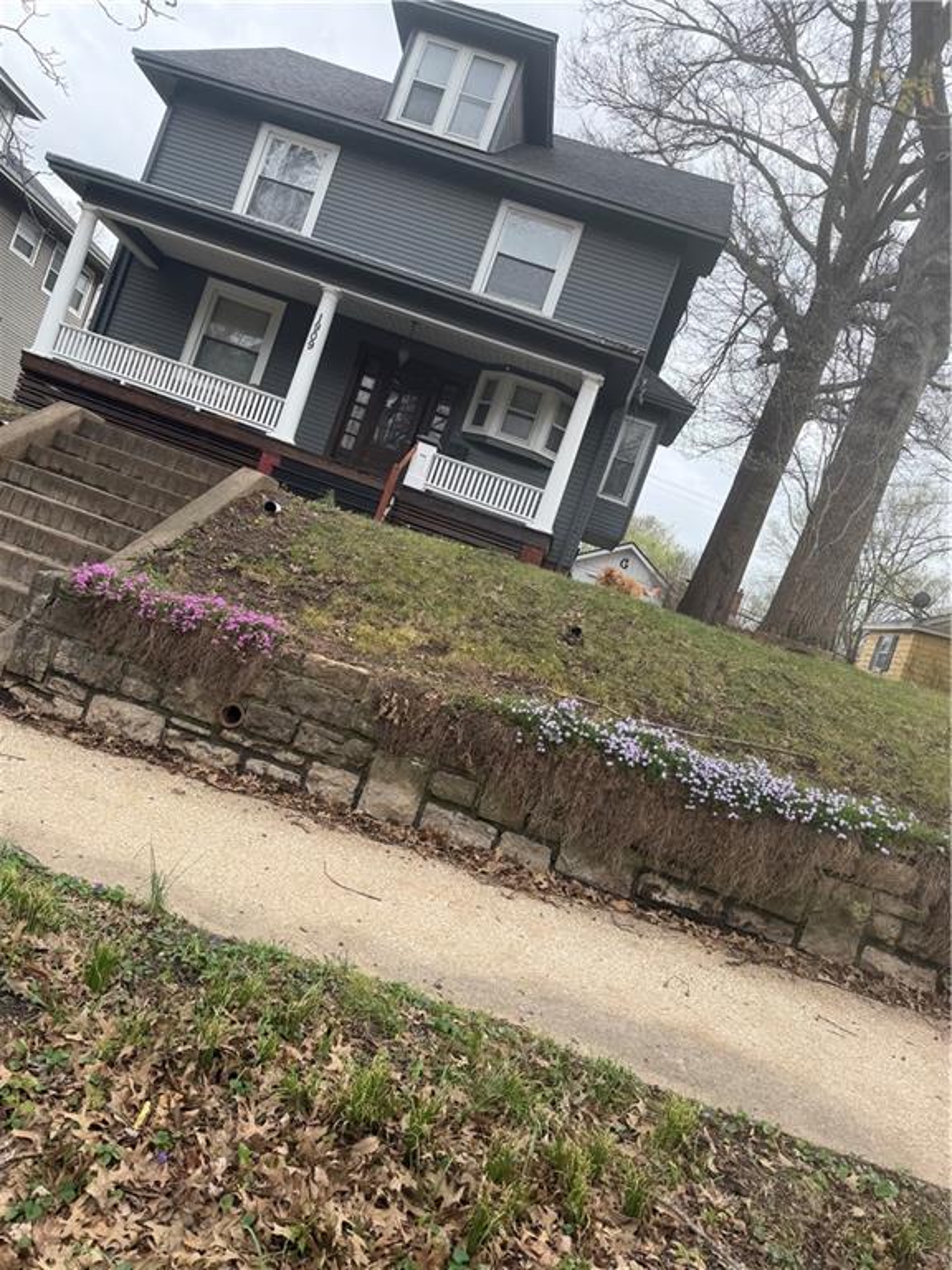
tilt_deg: -1.3
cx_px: 476
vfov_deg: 71.6
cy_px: 635
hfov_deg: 56.8
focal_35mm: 24
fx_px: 880
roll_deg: -18.9
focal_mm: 6.76
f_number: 1.78
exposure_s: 1/702
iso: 100
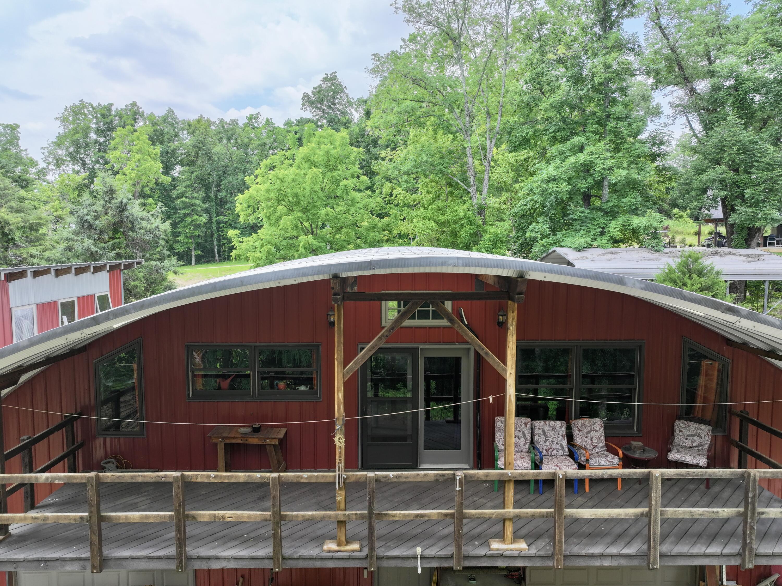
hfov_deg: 71.6
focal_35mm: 24
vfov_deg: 56.8
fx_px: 542
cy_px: 293
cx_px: 391
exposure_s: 1/120
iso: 100
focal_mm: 12.29
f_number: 4
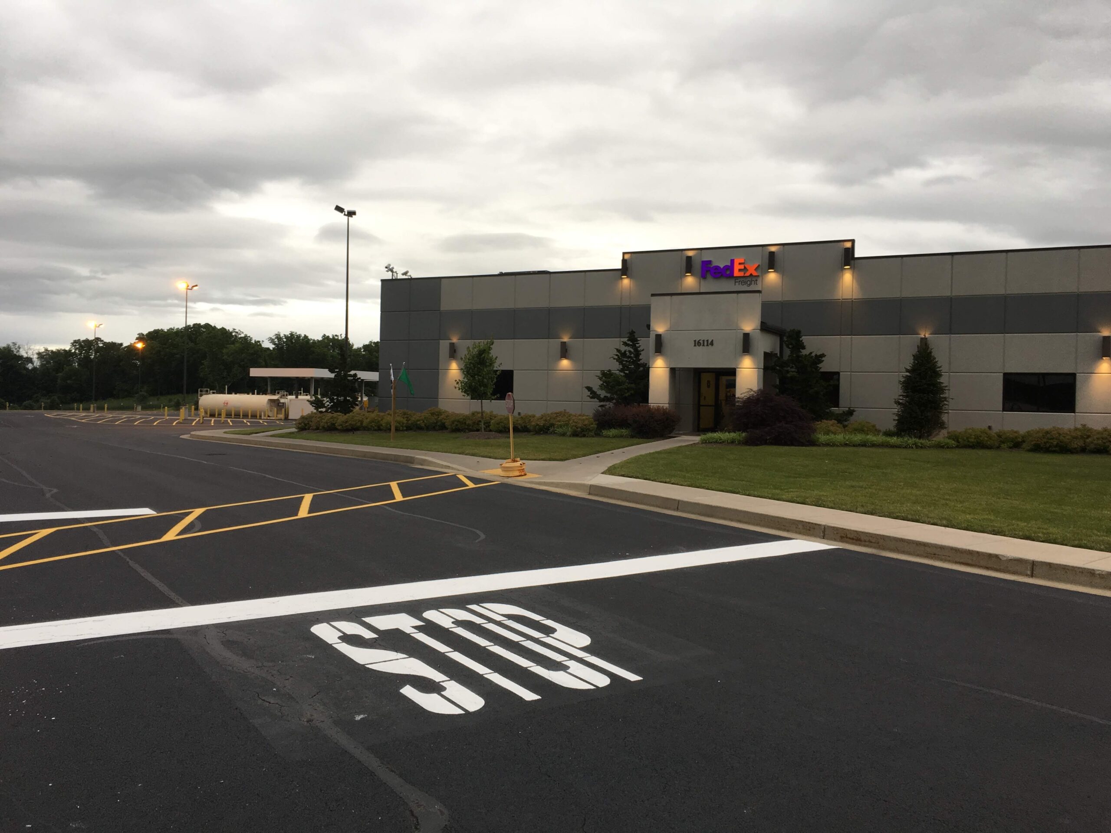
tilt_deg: +0.3
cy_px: 416
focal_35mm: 29
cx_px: 556
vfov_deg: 48.2
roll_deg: -1.6
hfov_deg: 61.7
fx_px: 931
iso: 25
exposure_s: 1/60
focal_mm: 4.15
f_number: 2.2
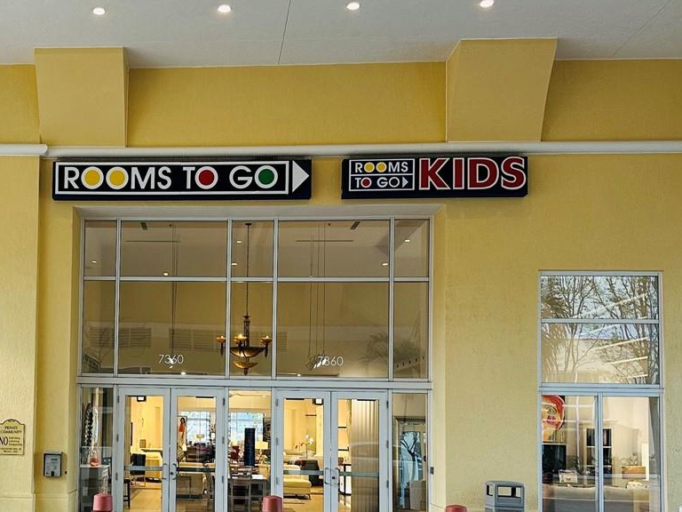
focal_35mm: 50
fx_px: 985
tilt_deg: +3.1
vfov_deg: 28.8
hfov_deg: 36.6
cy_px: 368
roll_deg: -0.7
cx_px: 117
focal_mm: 6.86
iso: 160
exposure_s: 1/120
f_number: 1.78
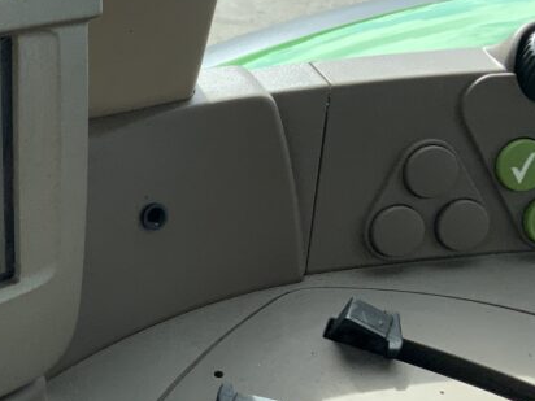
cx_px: -53
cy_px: 273
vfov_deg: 20.4
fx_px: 1113
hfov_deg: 25.1
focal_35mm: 72
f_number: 1.8
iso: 16
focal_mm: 3
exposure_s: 1/635
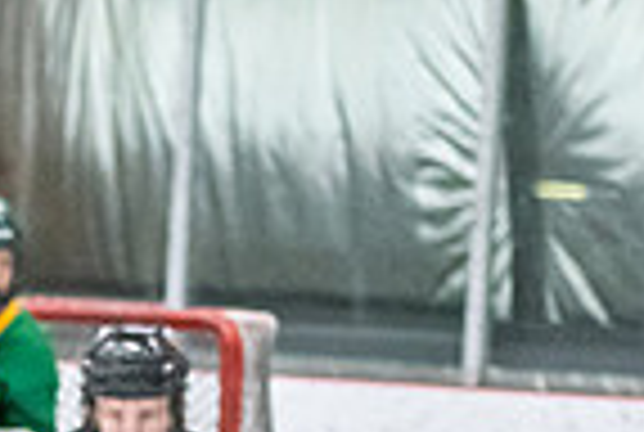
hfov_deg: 5.1
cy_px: 754
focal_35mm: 390
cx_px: -798
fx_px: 6991
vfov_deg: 3.5
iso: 4000
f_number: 2.8
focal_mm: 70
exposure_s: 1/800
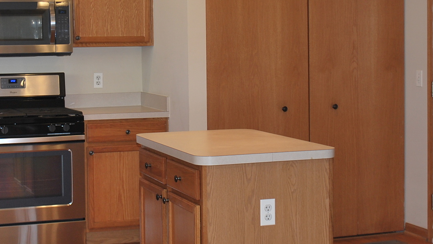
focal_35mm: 76
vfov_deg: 15.9
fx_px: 872
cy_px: 86
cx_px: 155
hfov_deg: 27.7
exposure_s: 1/60
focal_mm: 32
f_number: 5
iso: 200
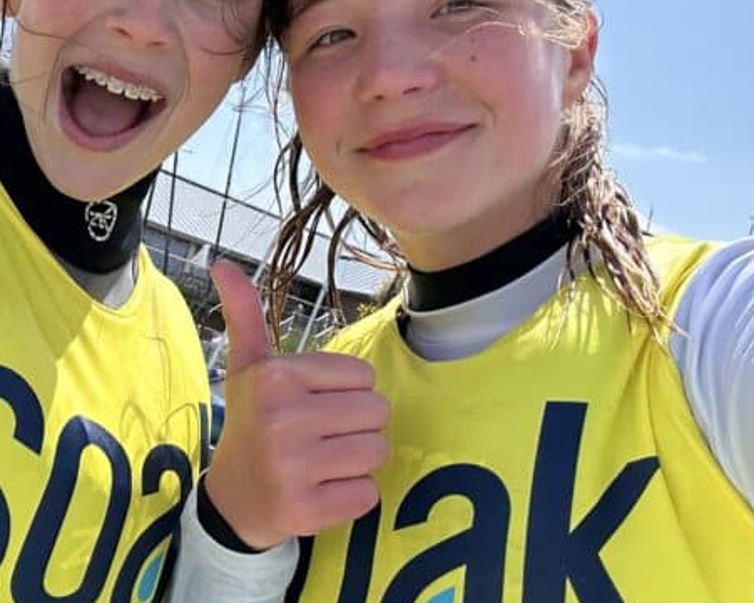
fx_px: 1138
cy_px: 249
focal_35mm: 51
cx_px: 92
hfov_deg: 34.8
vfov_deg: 29.6
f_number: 1.9
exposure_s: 1/1348
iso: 25
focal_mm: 2.69
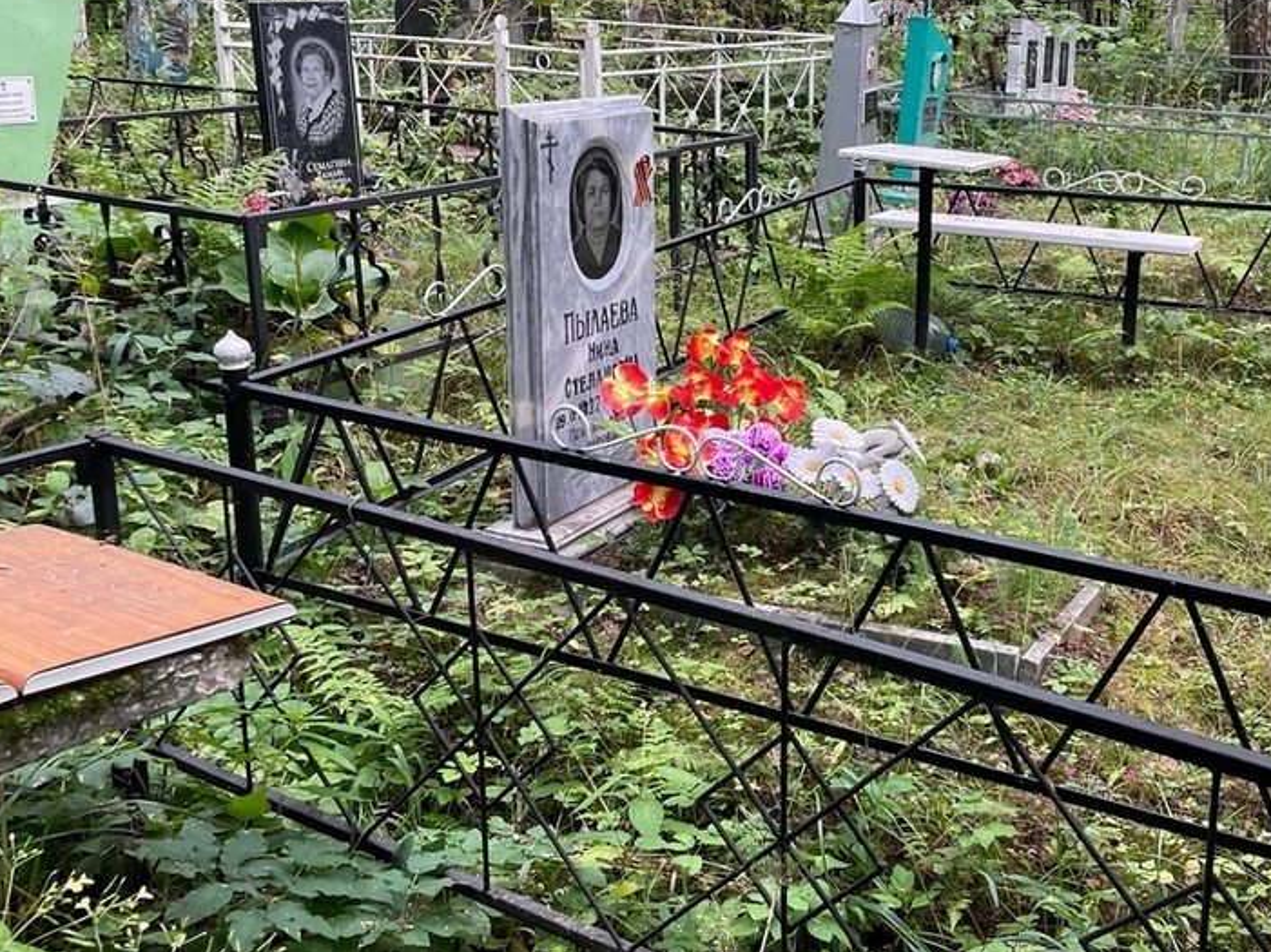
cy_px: 352
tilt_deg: -7.0
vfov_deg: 37.4
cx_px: 912
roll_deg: -0.7
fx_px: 1395
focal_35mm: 38
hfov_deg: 47.6
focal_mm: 4.2
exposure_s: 1/121
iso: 100
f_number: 1.6
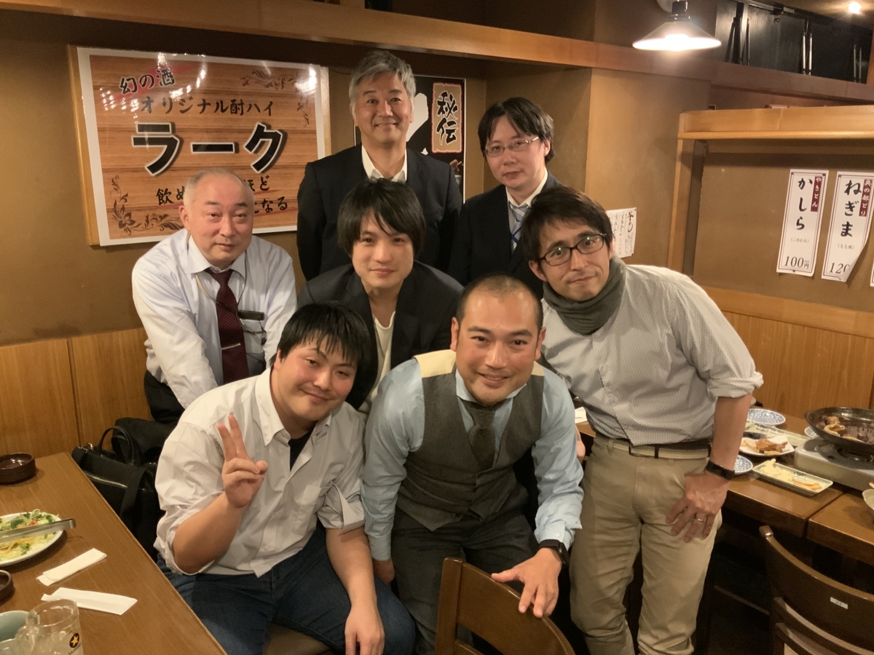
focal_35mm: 29
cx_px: 437
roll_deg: +0.1
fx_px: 732
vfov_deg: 48.2
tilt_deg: -14.4
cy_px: 328
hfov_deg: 61.7
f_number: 1.8
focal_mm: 3
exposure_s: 1/25
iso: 250
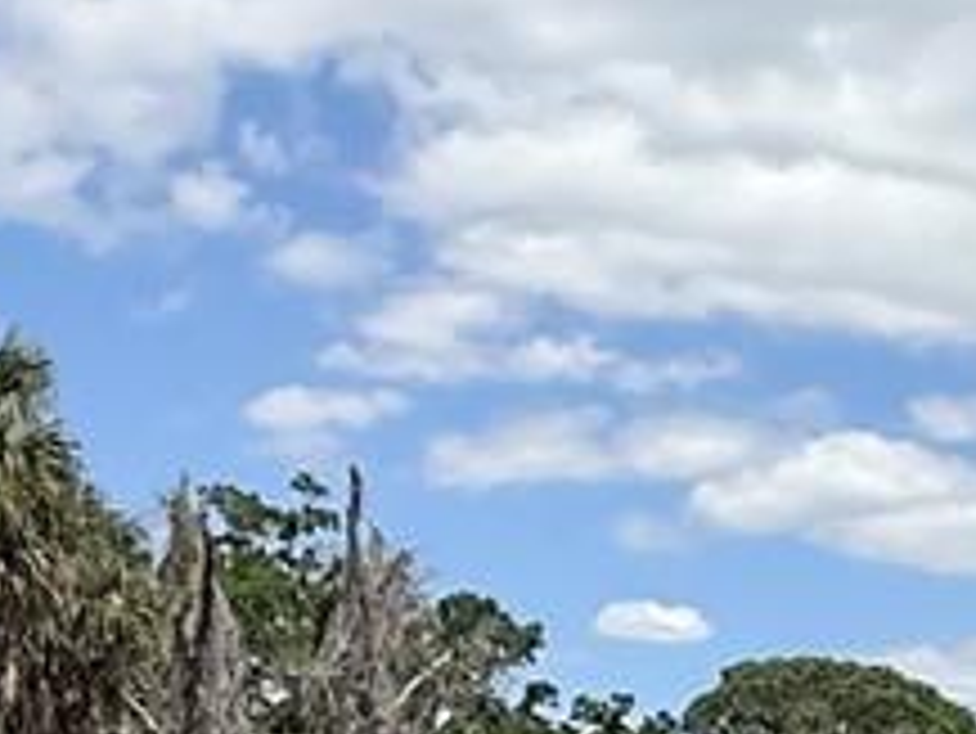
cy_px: 1211
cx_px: 670
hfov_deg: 19.0
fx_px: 2906
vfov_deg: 13.3
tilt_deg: -3.7
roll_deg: -2.3
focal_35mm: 103
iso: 50
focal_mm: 2.22
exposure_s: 1/3460
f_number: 2.2
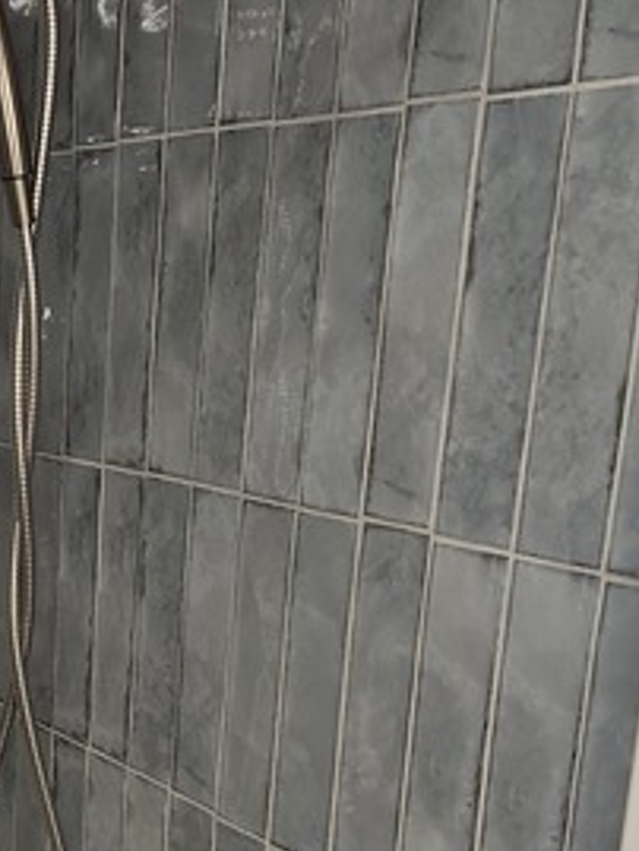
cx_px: 164
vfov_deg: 32.4
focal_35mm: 57
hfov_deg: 25.4
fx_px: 1402
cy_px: 729
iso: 160
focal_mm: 5.4
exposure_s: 1/24
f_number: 1.8
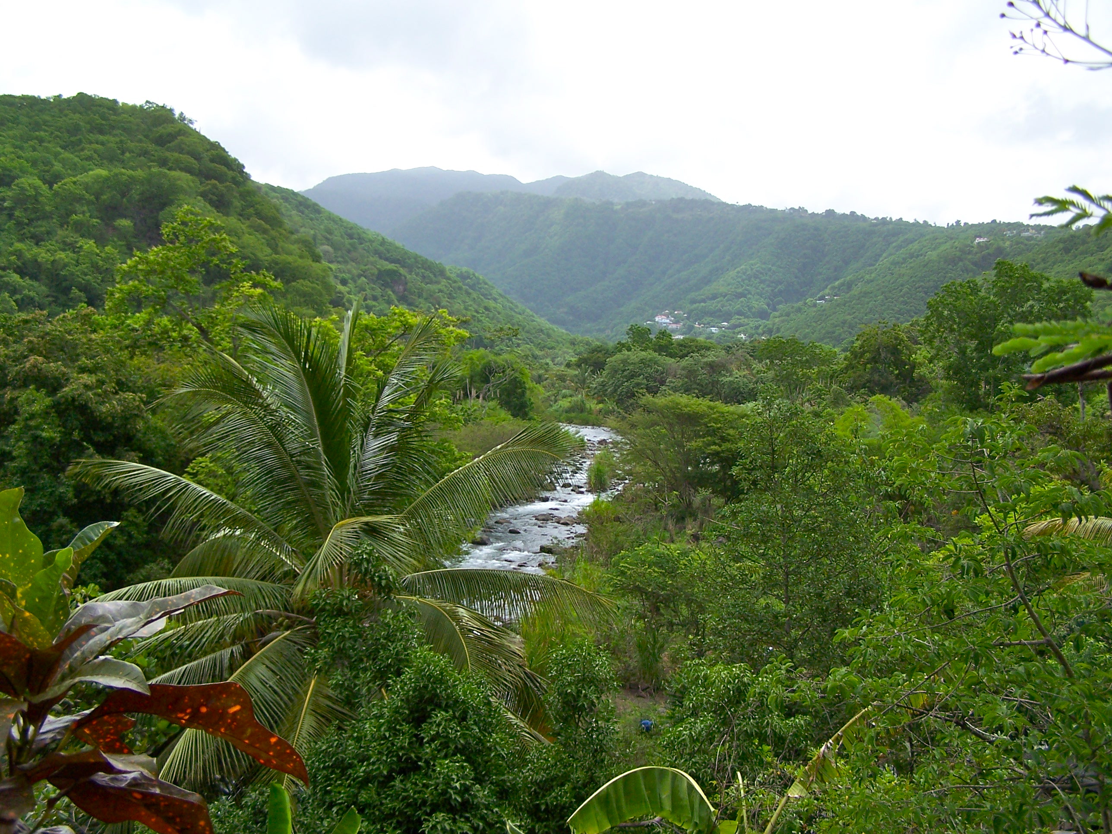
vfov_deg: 37.7
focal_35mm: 38
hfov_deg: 49.0
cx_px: 556
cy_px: 417
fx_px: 1221
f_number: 2.8
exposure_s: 1/1000
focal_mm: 6.3
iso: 80
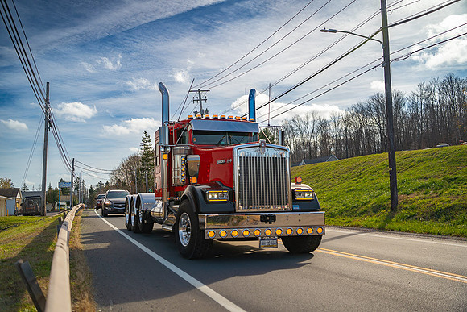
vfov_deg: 37.9
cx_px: 234
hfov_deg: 54.4
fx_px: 454
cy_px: 156
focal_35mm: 35
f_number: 2.2
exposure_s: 1/320
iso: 125
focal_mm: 35
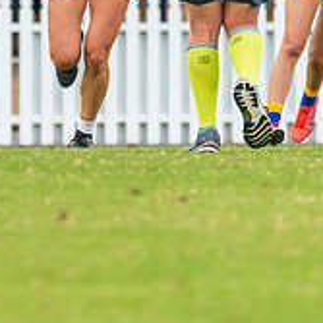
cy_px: 37
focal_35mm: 2113
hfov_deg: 0.8
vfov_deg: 0.8
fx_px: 22306
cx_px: -164
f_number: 6.3
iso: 1800
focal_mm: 600
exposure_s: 1/1250
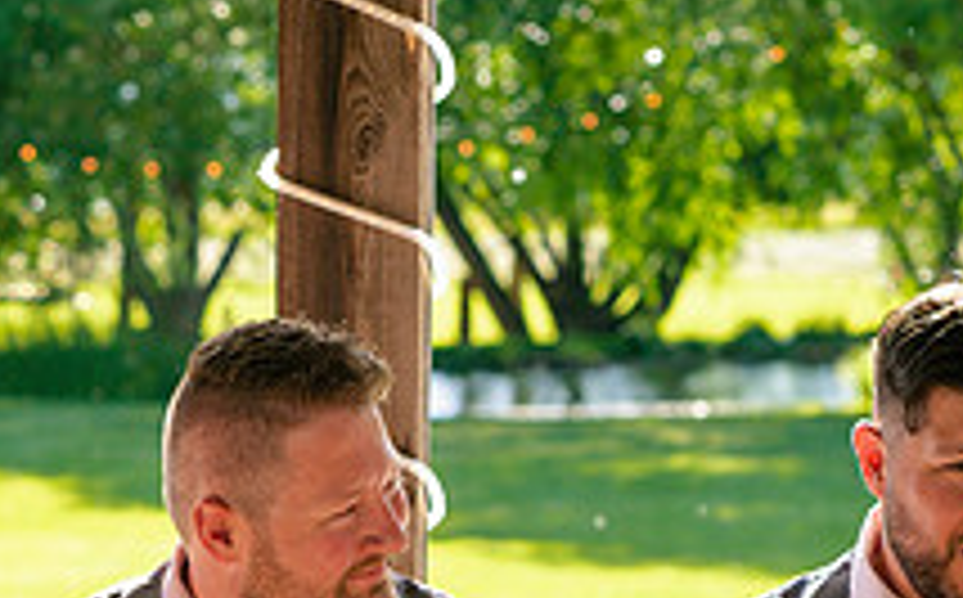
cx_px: -119
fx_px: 6603
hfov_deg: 8.3
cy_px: 850
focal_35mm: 252
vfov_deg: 5.2
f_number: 5
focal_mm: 85
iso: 100
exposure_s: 1/250
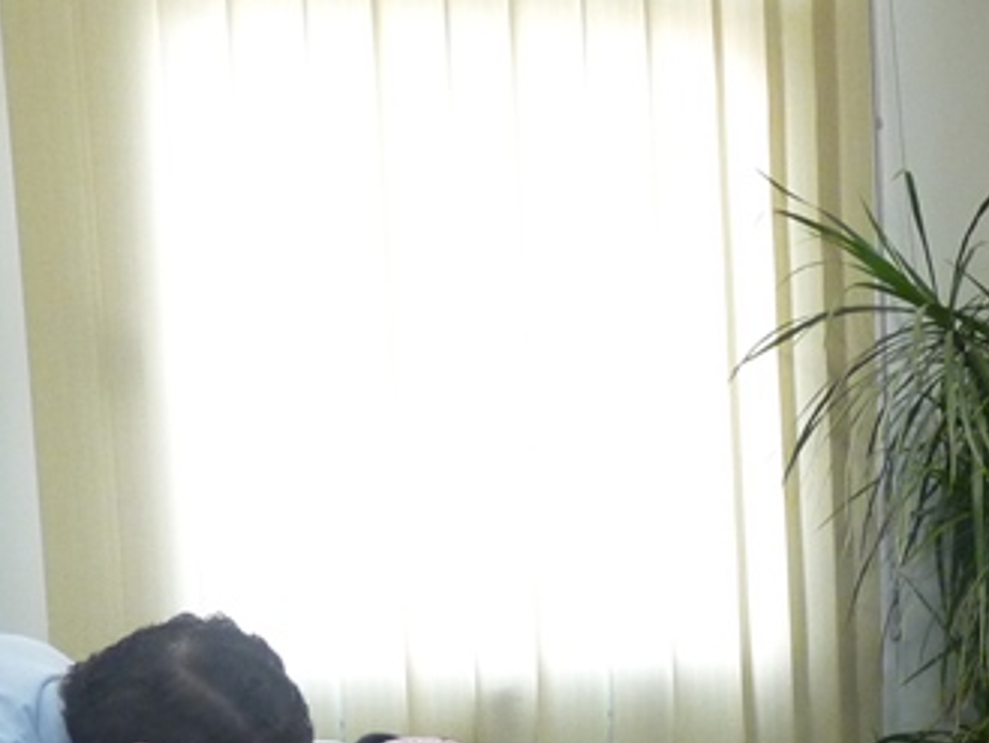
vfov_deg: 10.2
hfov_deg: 13.6
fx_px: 4001
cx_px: 1299
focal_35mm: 140
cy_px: 1125
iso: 250
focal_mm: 8
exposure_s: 1/30
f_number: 3.2
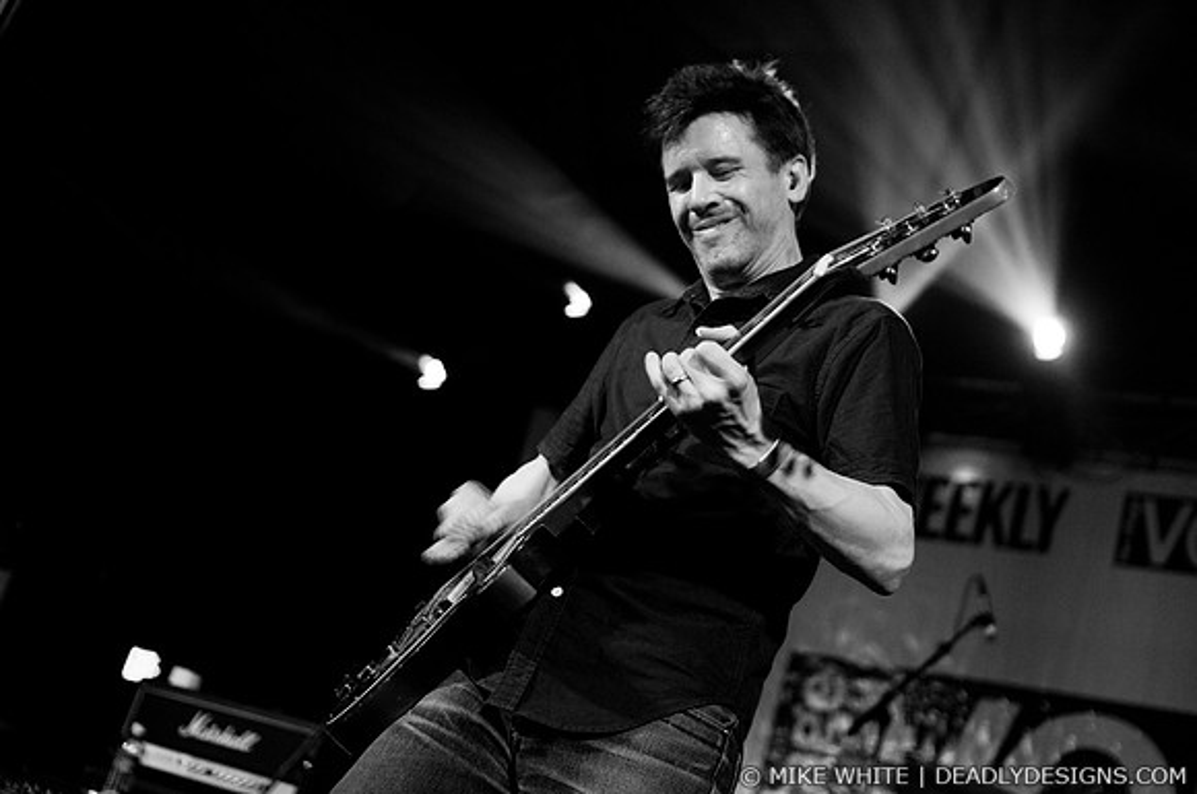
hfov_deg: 43.7
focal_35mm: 45
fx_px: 1494
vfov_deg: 29.8
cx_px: 598
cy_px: 397
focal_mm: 30
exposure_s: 1/60
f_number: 2.2
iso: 1000
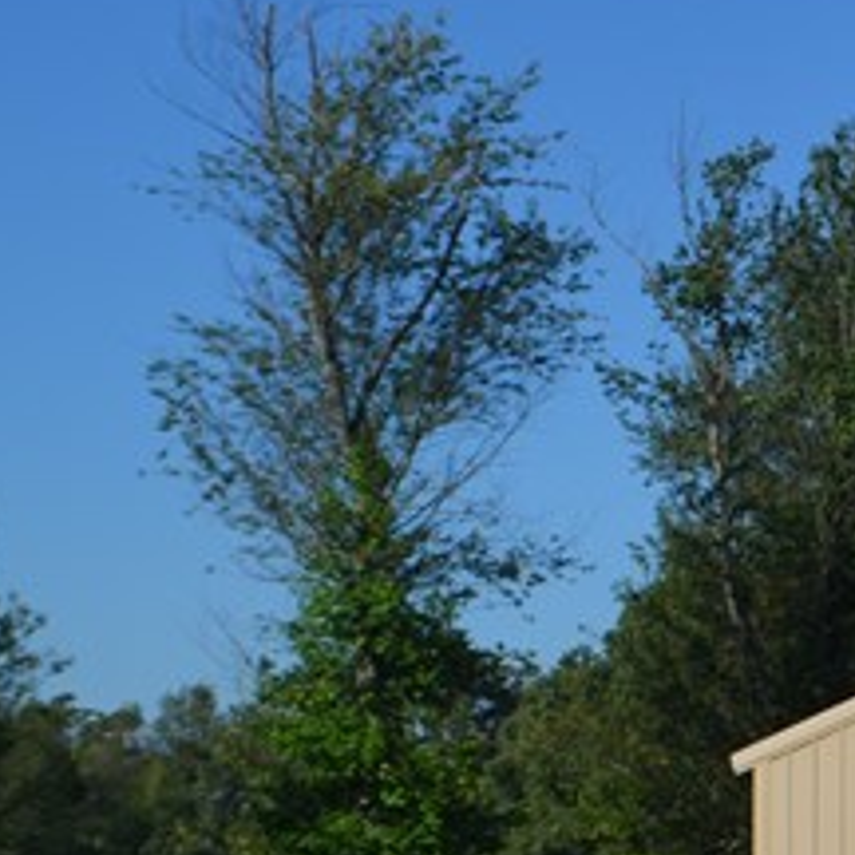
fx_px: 5202
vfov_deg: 9.4
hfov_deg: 9.0
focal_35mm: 186
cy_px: 360
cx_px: 1556
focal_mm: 29
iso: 100
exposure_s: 1/320
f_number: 9
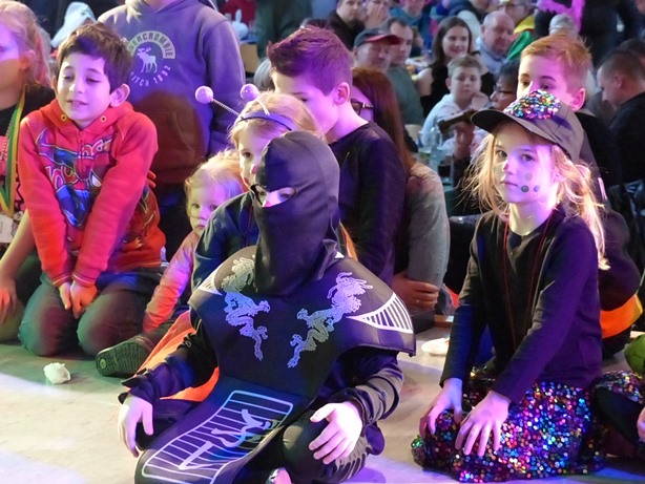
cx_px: 322
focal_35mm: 128
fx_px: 2386
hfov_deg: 15.4
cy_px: 242
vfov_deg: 11.6
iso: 1600
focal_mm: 23.1
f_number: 2.8
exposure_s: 1/80
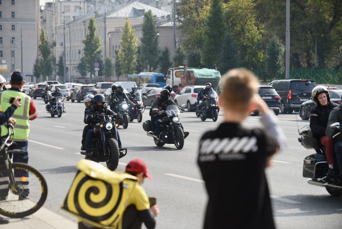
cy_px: 114
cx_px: 171
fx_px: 1140
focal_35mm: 120
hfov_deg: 17.1
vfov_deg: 11.4
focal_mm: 120
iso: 450
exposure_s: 1/2500
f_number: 4
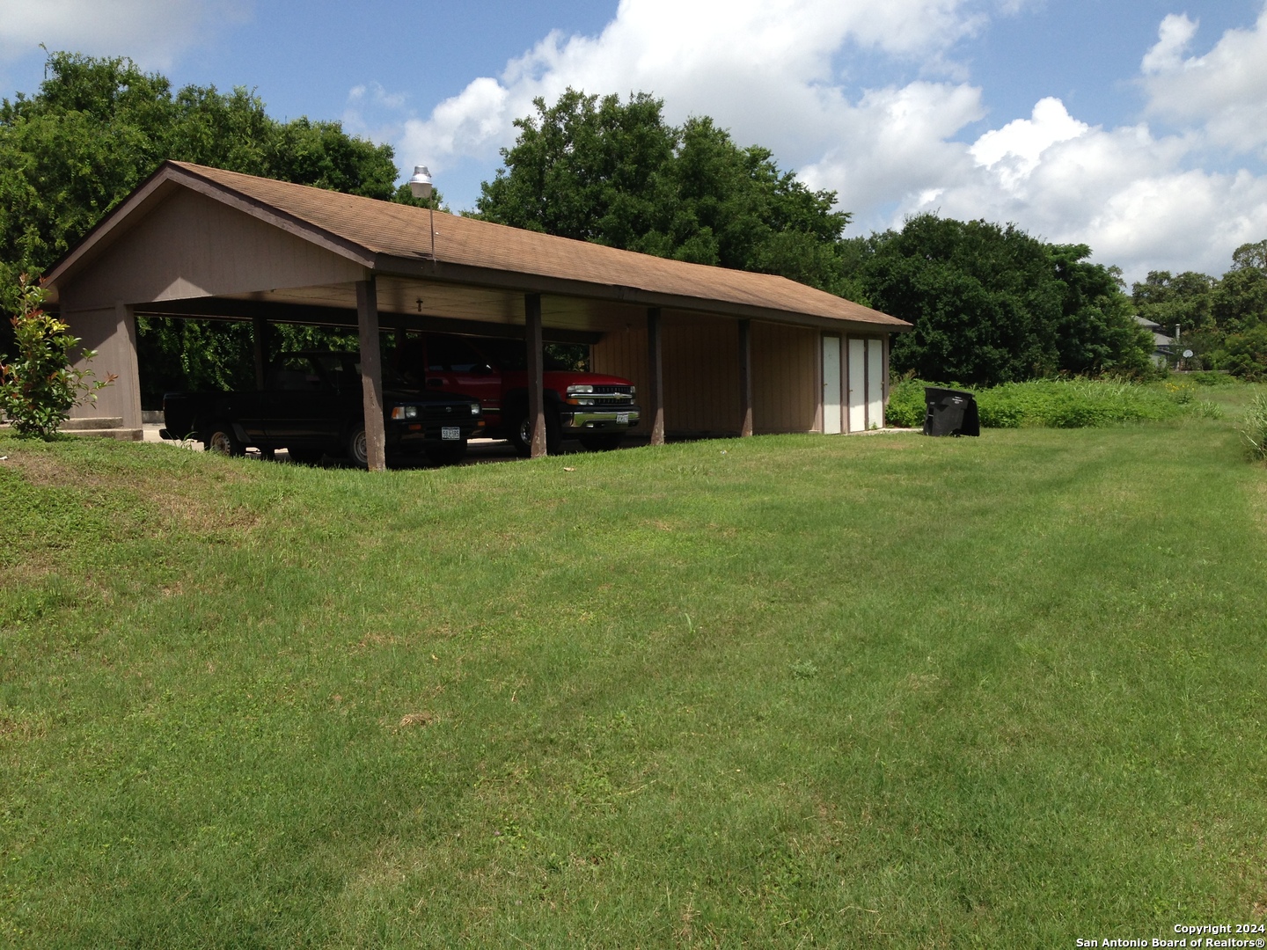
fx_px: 1208
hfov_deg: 55.4
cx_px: 634
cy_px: 475
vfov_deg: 42.9
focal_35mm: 33
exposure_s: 1/1808
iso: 50
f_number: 2.4
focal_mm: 4.13
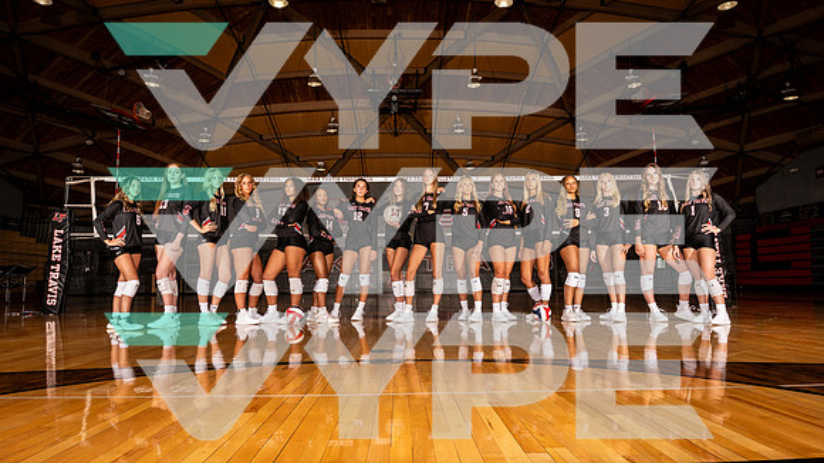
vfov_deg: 45.7
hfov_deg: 73.8
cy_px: 232
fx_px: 549
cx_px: 412
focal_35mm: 25
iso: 250
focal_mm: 24
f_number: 11
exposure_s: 1/250
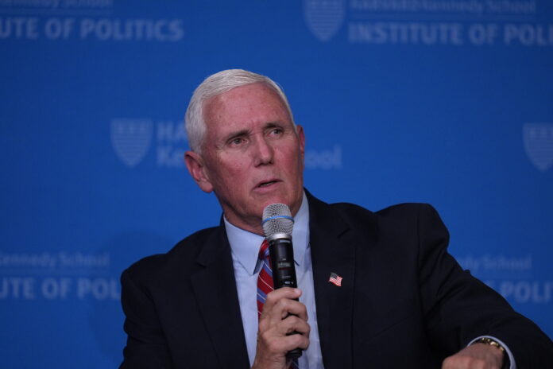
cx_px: 276
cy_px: 184
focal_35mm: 400
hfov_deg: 5.2
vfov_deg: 3.4
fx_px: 6144
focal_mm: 400
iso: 2500
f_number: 2.8
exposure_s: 1/1600
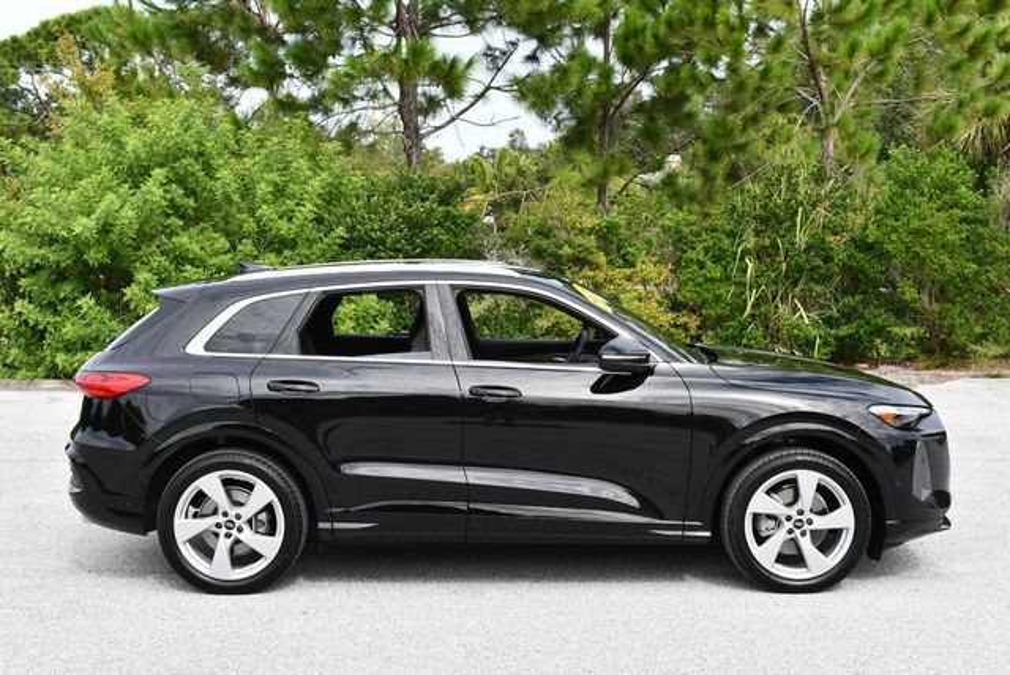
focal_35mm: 52
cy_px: 338
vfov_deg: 26.0
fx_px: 1460
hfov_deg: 38.2
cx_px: 505
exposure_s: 1/250
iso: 200
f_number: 8
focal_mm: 26
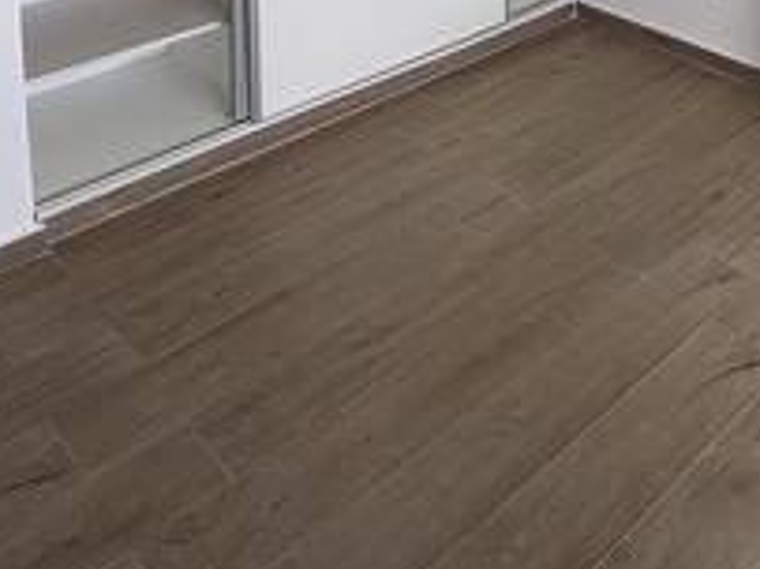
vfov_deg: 24.8
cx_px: 539
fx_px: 1009
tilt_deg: -7.5
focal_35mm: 46
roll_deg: -0.1
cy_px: -270
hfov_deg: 40.5
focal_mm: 2.22
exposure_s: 1/195
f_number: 2.2
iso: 40
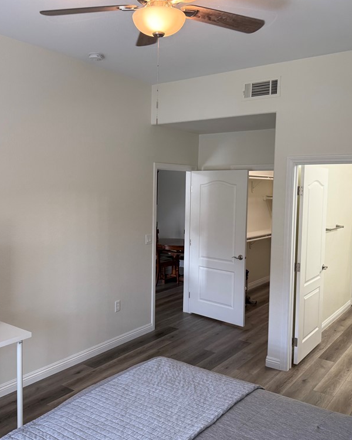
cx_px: 143
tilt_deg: -4.0
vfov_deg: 55.7
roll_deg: -1.3
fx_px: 417
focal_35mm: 32
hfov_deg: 45.6
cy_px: 217
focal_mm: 6.76
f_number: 1.78
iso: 125
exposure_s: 1/120
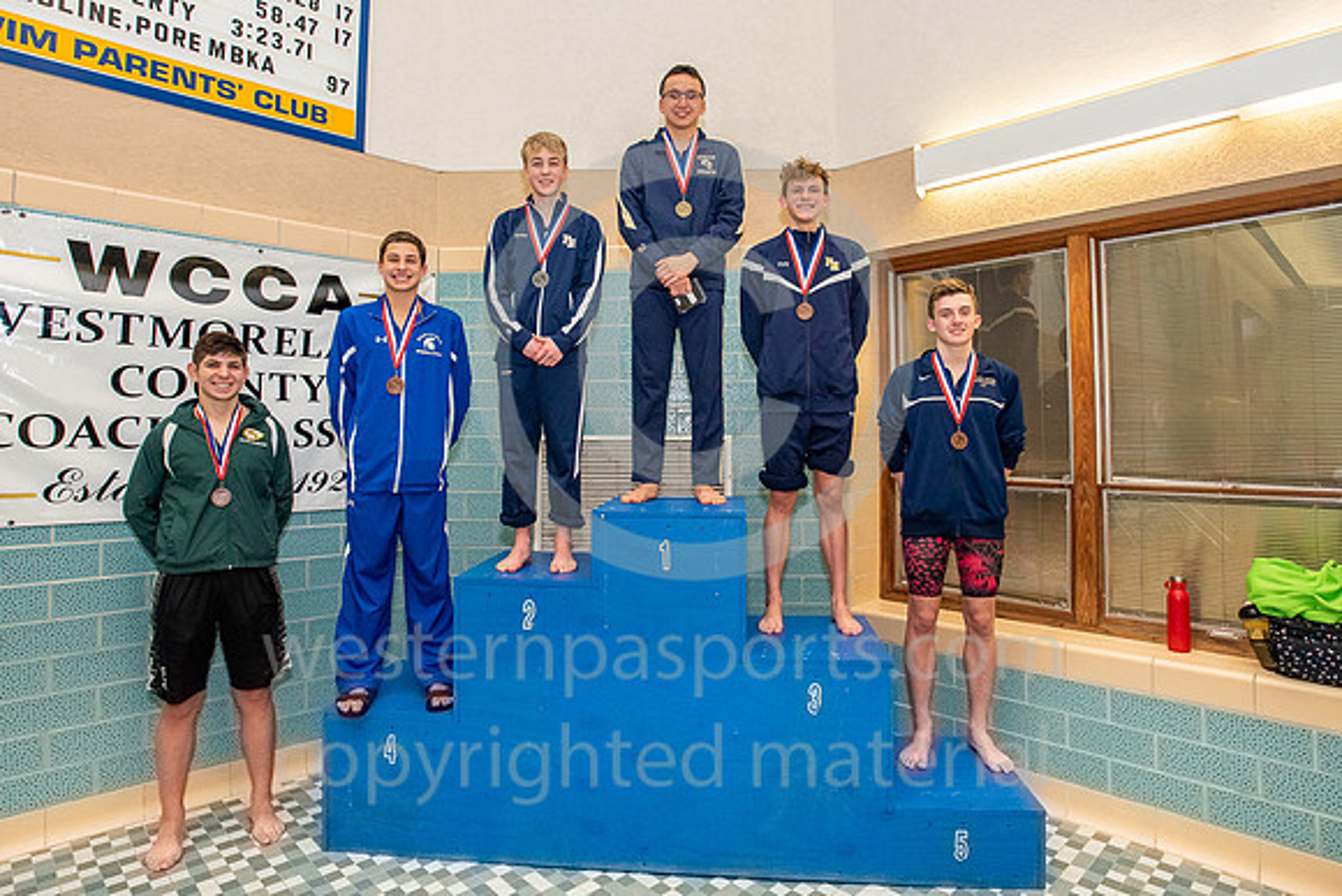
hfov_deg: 83.6
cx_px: 665
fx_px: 751
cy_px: 399
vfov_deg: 61.5
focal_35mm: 20
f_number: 8
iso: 2000
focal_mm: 17
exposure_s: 1/200
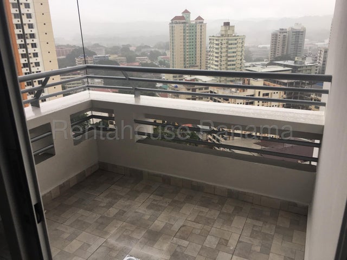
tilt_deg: -17.5
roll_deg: +1.3
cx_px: 174
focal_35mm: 29
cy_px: 130
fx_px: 291
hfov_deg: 61.7
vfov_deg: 48.2
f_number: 2.2
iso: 40
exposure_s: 1/120
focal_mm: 4.15
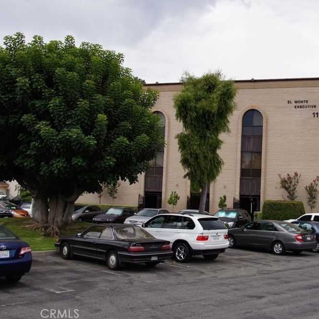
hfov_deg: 38.2
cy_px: 158
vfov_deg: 39.2
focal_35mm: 43
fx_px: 448
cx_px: 238
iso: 100
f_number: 11
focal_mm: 22
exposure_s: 1/60
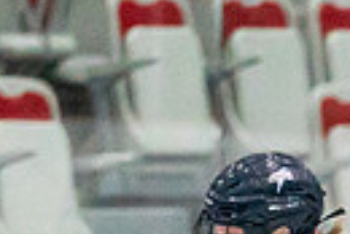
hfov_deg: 1.2
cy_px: 614
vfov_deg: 0.8
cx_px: 299
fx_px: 16254
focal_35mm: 1670
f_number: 2.8
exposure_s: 1/1600
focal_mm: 200
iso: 4000
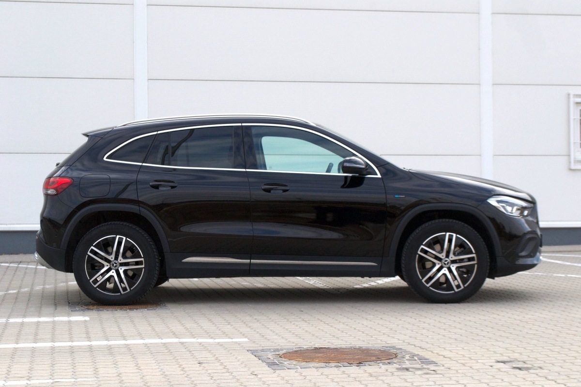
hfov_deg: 28.1
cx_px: 290
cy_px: 194
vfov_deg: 18.9
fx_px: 1162
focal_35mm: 72
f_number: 10
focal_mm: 48
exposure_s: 1/320
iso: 400
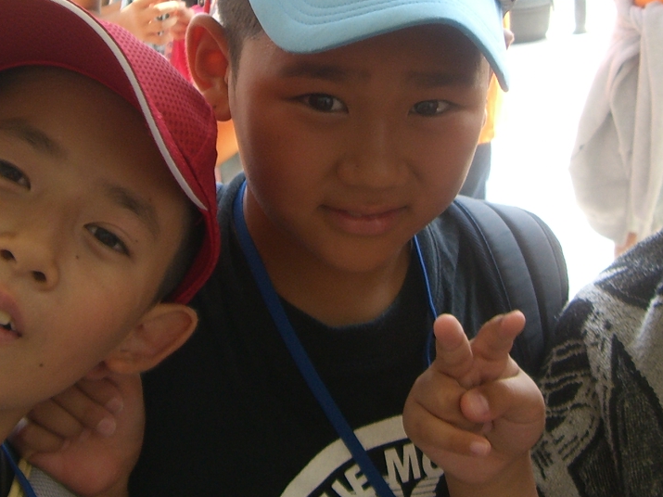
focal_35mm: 85
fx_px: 1628
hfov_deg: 23.0
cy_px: 34
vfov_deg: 17.1
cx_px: 316
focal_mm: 6.2
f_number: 2.7
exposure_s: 1/160
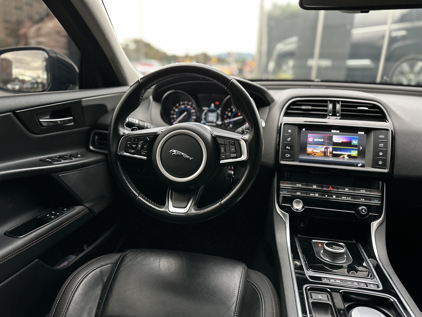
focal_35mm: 24
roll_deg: -3.2
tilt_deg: -15.7
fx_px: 293
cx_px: 211
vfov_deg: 56.8
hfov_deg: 71.6
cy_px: 158
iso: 800
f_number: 1.78
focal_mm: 6.86
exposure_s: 1/42
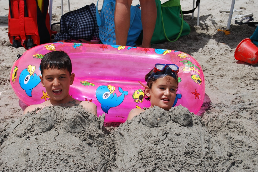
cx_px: 129
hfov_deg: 24.6
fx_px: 592
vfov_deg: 16.6
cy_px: 86
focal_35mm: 82
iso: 100
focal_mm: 55
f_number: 9
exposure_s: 1/320
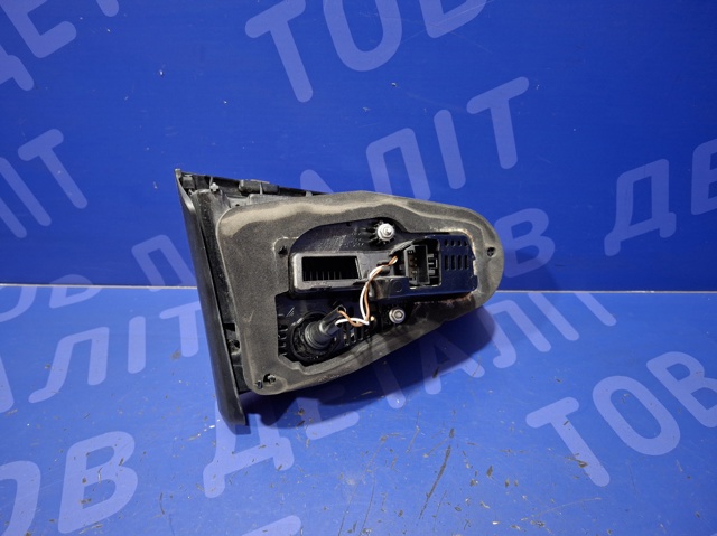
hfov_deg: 69.4
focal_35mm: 25
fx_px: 517
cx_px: 358
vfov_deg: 54.8
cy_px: 268
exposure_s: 1/33
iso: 320
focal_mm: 4.69
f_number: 1.8
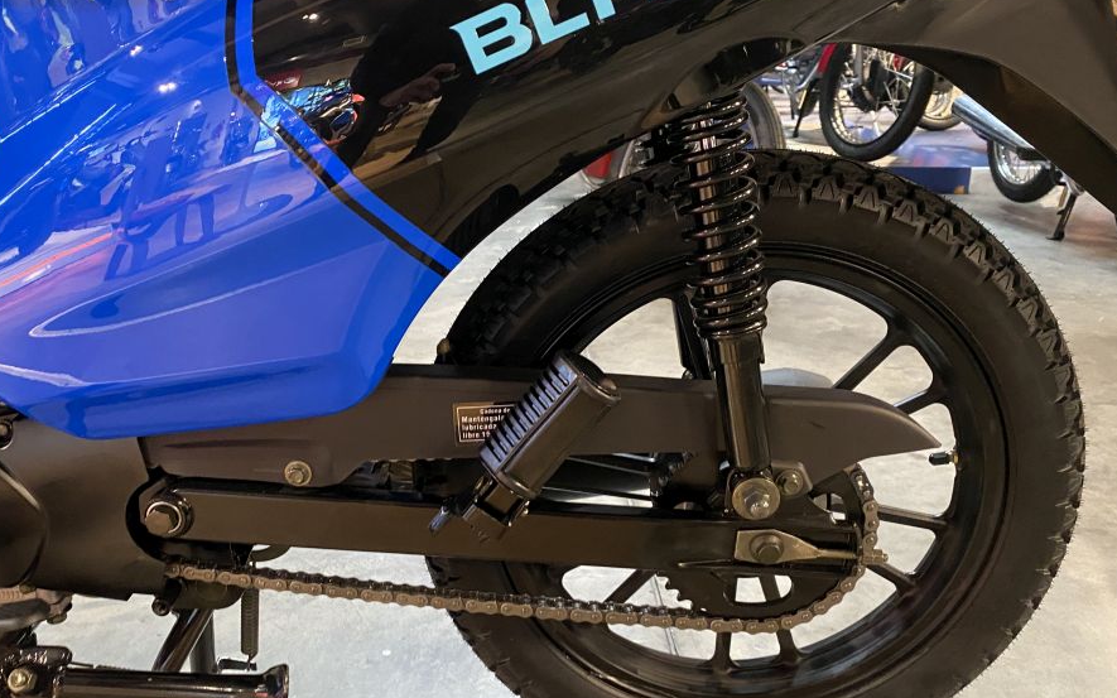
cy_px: 403
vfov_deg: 38.2
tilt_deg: -20.3
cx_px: 533
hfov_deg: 58.1
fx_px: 1005
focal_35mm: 33
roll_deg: +0.2
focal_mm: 4.25
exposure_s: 1/33
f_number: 1.8
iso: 500
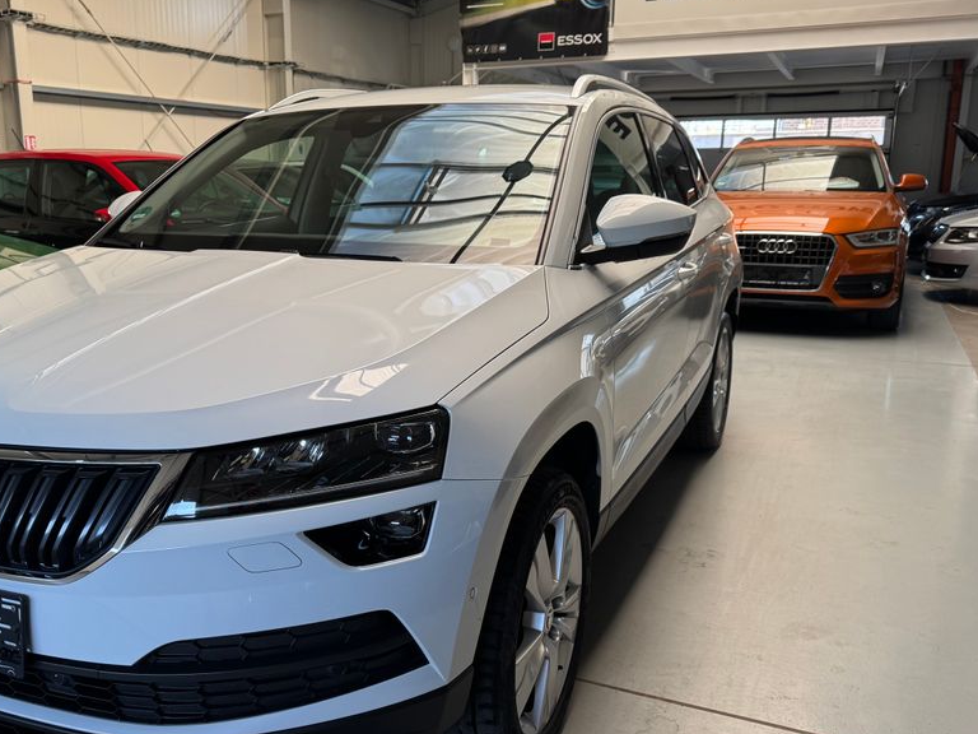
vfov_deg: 44.2
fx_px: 904
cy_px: 378
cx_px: 391
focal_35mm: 32
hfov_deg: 56.4
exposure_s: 1/121
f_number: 1.78
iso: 125
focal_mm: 6.76
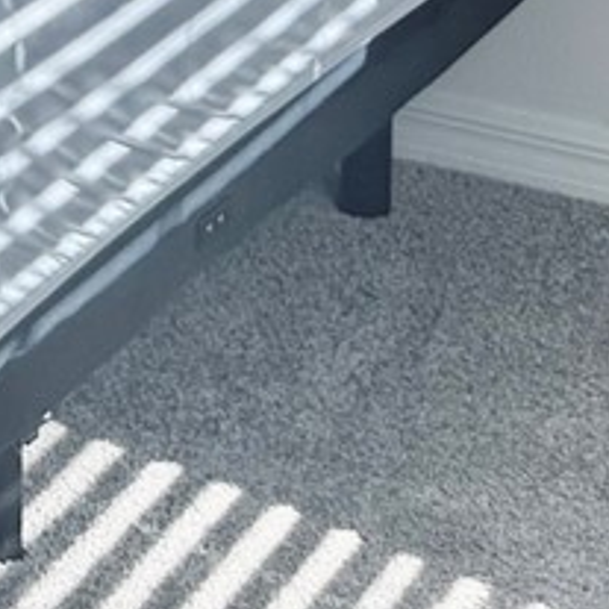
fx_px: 3264
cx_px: -956
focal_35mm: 164
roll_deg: +0.4
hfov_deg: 9.3
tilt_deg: -4.8
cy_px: -856
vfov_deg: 9.5
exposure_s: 1/170
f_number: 1.78
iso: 64
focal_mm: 6.76
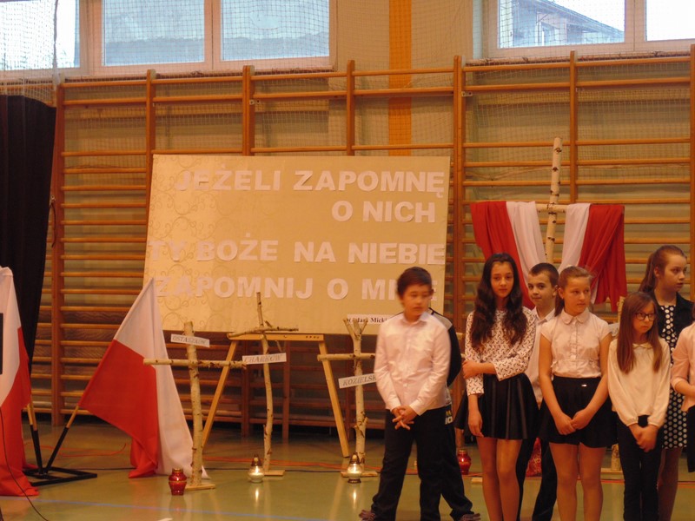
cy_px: 260
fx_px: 1586
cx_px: 348
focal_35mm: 79
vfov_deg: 18.7
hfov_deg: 24.7
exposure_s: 1/15
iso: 200
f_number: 4.3
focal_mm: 14.1
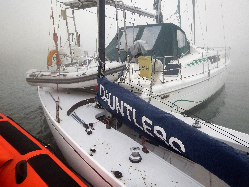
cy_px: 90
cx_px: 124
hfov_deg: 69.4
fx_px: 180
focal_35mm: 25
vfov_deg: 54.9
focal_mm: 4.3
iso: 125
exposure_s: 1/250
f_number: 2.8
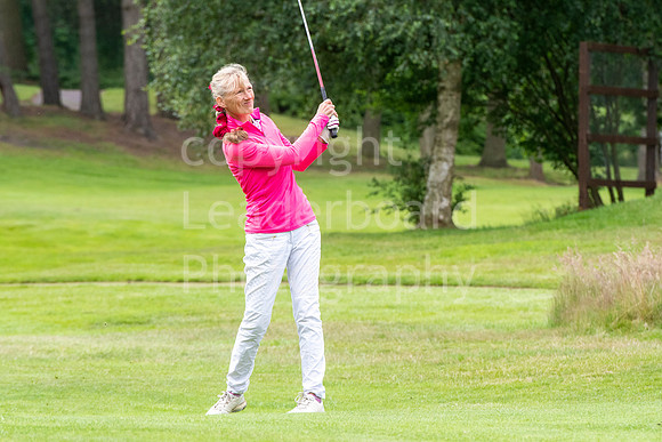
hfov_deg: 6.9
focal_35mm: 300
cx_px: 331
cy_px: 221
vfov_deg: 4.6
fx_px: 5518
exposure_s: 1/1250
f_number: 8
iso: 800
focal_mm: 200
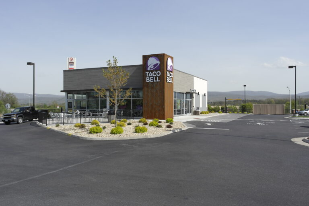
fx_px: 257
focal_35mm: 30
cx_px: 154
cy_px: 103
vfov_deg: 43.6
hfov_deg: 61.9
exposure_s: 1/320
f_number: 7.1
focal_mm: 20
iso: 100
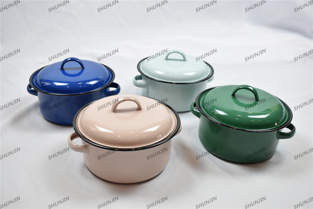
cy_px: 104
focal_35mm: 36
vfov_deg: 36.9
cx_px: 156
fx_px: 313
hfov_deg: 53.1
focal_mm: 24
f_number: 5.6
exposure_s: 1/60
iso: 640
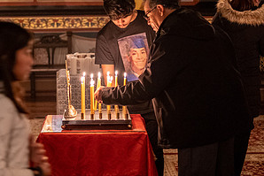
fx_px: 756
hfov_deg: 19.8
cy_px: 64
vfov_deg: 13.3
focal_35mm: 103
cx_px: 101
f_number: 1.4
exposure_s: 1/40
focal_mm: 33
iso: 1600
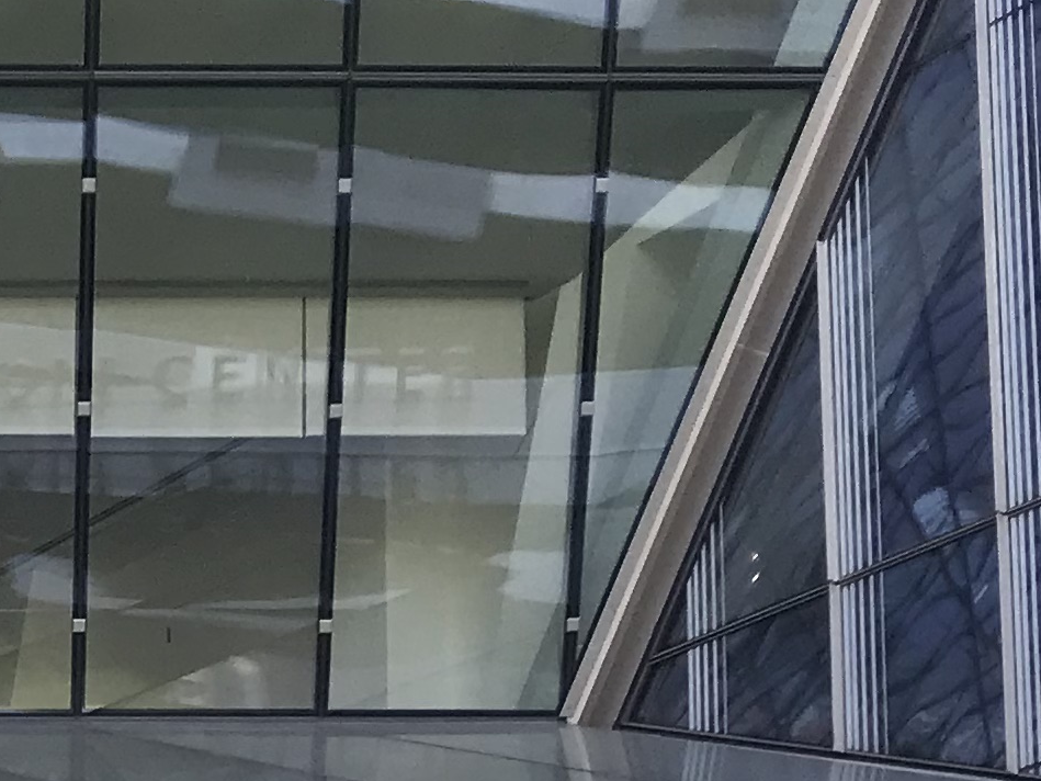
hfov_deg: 16.1
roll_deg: -0.9
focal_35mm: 119
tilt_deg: +9.9
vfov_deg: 11.4
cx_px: -77
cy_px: 1461
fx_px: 3579
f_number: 1.8
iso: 20
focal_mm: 3.99
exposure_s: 1/327
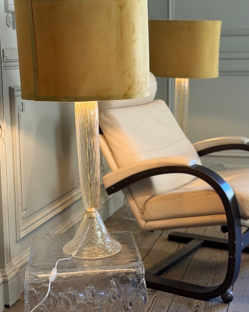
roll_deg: +1.3
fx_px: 627
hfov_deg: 22.5
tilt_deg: -10.2
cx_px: 139
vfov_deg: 27.9
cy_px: 168
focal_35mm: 68
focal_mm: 6.76
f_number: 1.78
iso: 160
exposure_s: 1/50
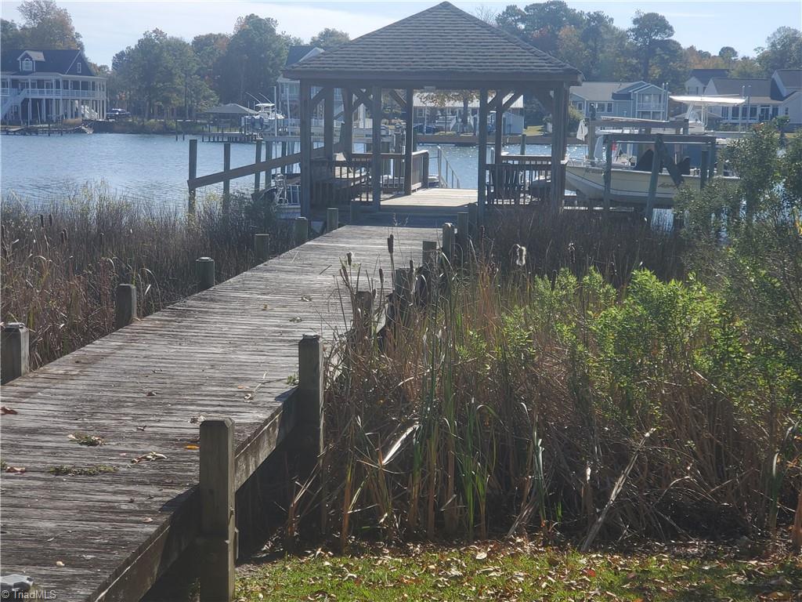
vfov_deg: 28.0
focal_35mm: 52
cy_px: 301
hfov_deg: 36.8
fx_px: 1205
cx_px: 401
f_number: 2.4
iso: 50
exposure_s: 1/854
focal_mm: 6
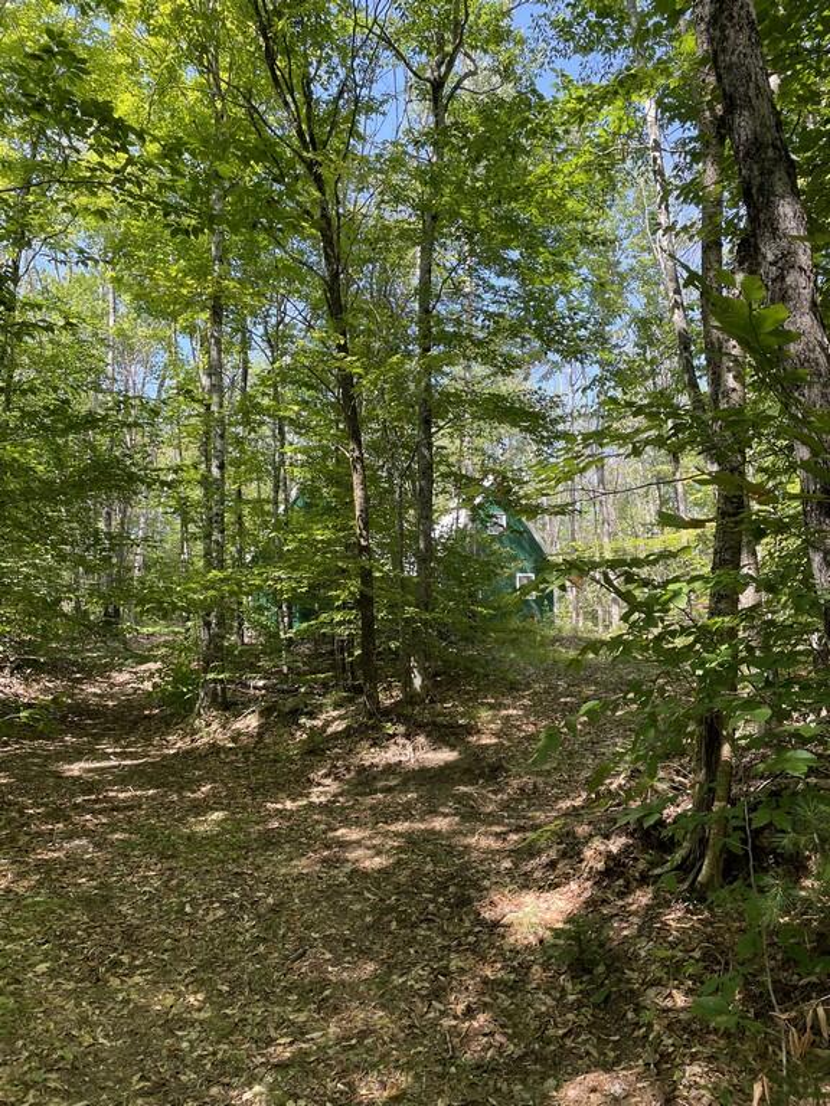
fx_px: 831
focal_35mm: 26
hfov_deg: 53.1
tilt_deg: +8.3
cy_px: 553
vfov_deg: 67.3
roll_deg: +2.0
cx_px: 415
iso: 32
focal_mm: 4.2
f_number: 1.6
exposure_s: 1/342
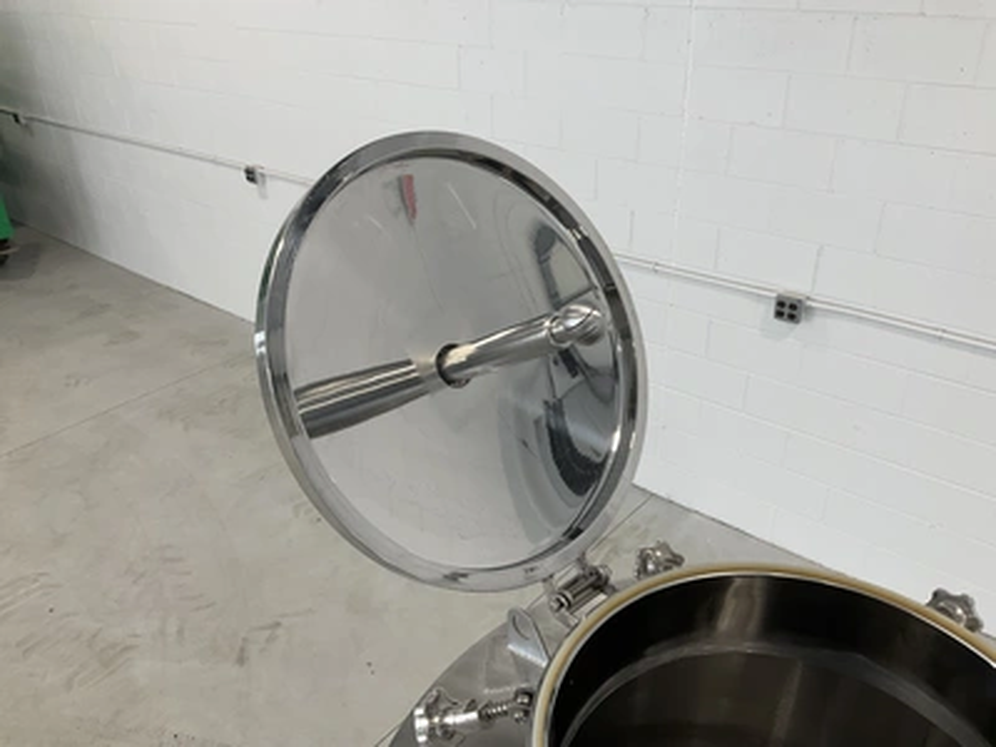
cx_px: 498
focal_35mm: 29
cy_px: 374
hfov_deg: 61.7
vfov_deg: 48.2
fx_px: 834
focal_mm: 3
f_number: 1.8
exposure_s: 1/122
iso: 40
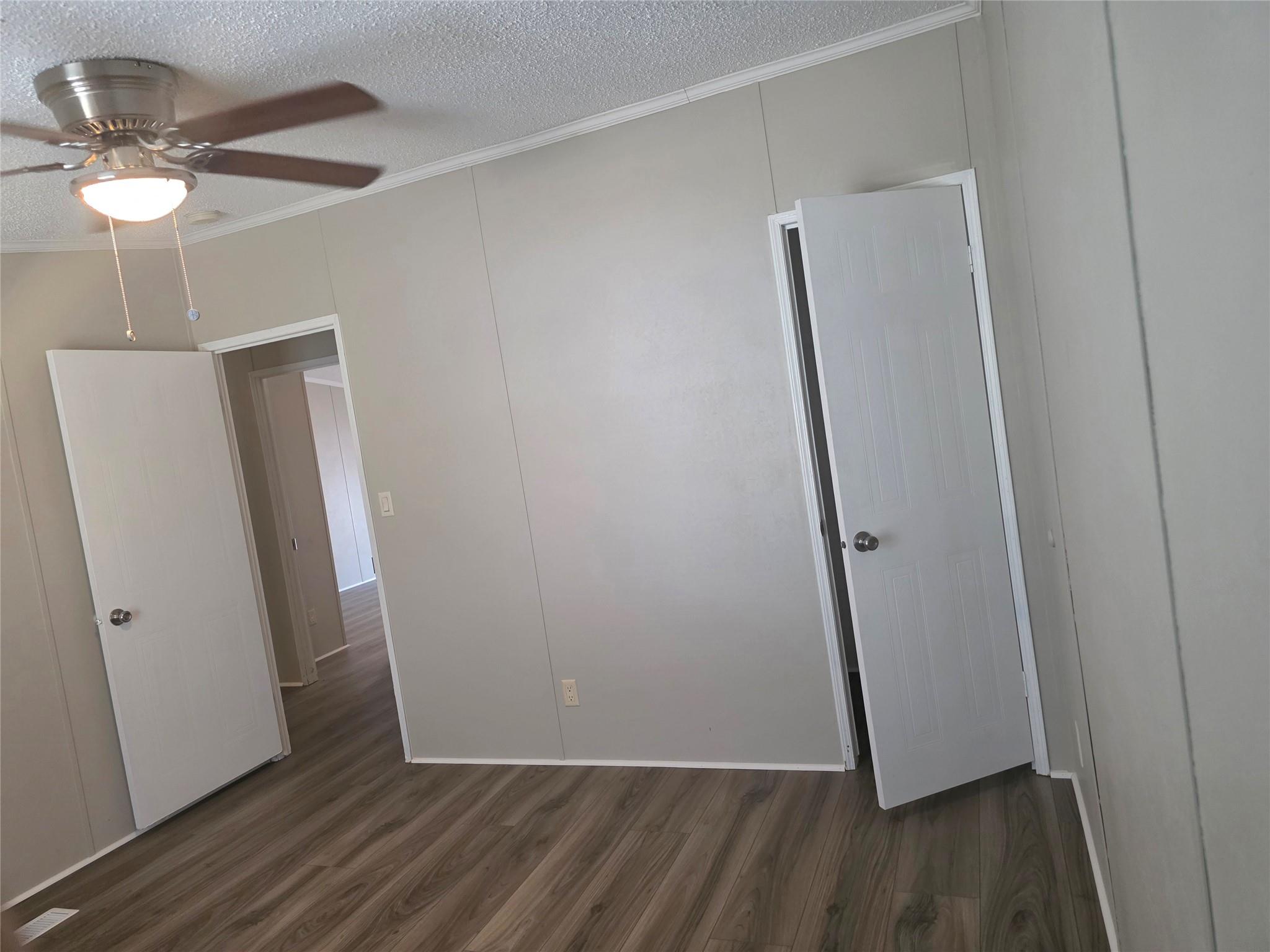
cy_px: 476
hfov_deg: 73.9
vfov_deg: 58.9
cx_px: 635
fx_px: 844
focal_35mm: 23
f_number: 1.7
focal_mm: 6.3
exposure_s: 1/120
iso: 800
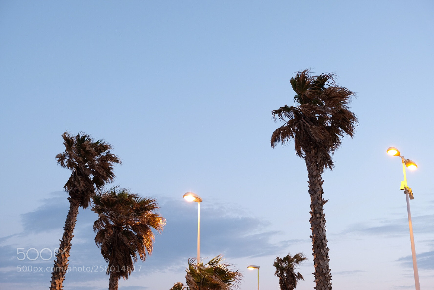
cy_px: 145
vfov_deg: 31.9
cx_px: 217
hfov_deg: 46.4
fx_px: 506
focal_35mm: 42
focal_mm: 27.7
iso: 500
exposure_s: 1/25
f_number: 4
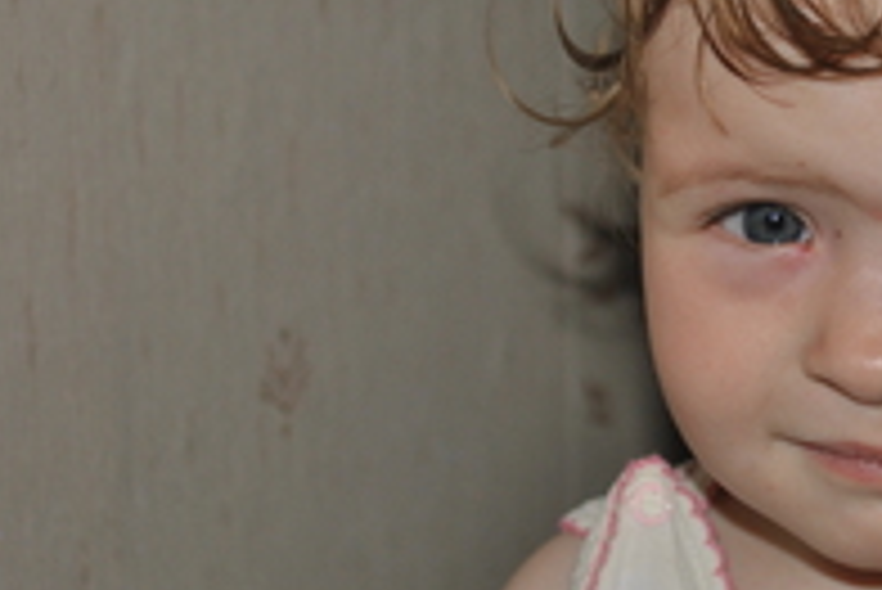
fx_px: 2697
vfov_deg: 12.5
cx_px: 846
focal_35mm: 110
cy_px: 196
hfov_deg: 18.2
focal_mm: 32
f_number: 4.8
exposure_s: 1/60
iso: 200
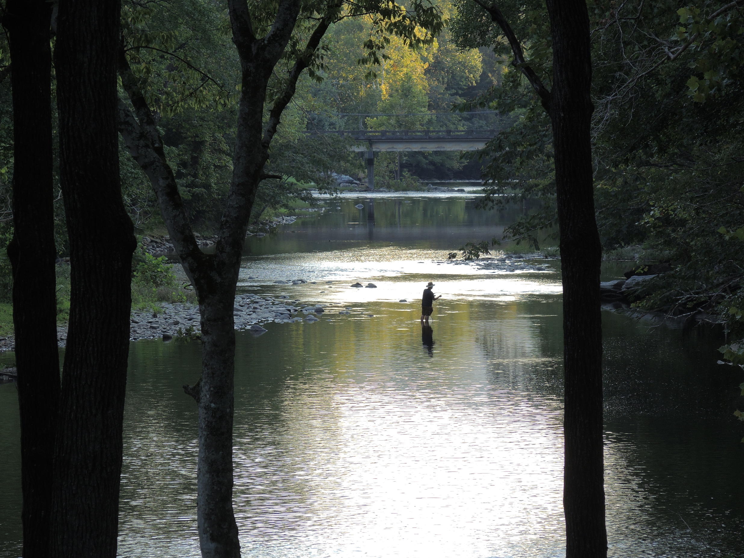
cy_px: 323
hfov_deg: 9.3
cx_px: 350
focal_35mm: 212
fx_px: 4557
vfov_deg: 7.0
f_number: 4
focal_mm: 37.4
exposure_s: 1/60
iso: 90
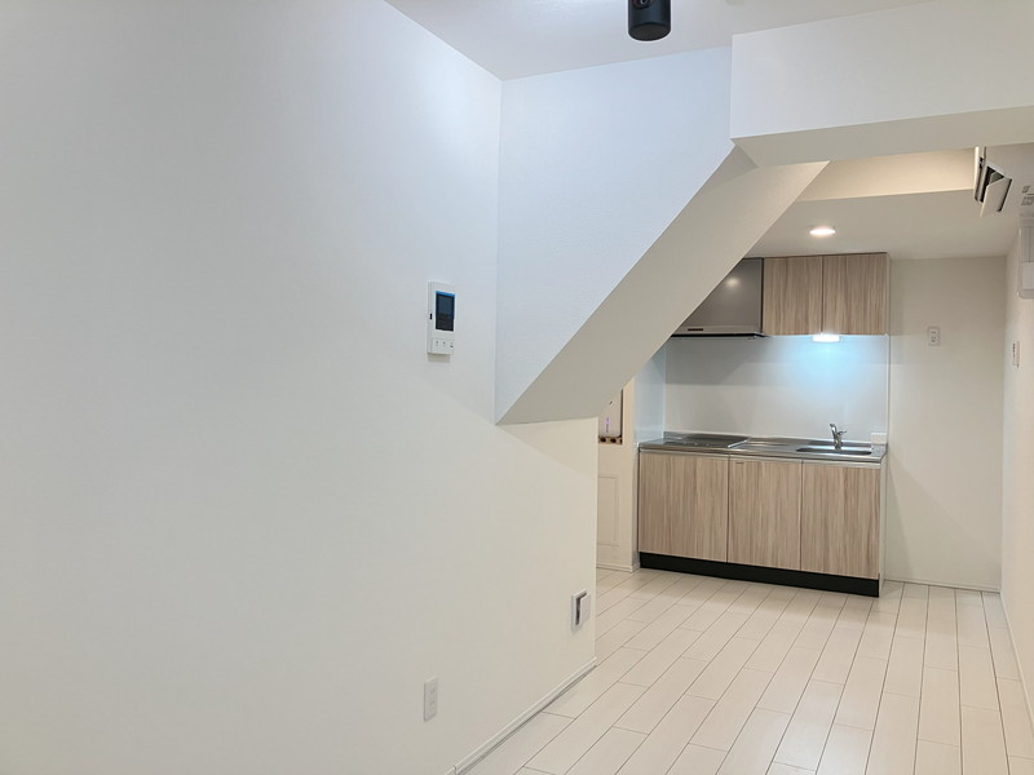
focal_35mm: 28
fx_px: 836
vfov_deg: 49.7
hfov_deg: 63.4
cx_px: 517
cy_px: 388
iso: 64
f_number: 1.8
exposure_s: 1/50
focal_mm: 3.99
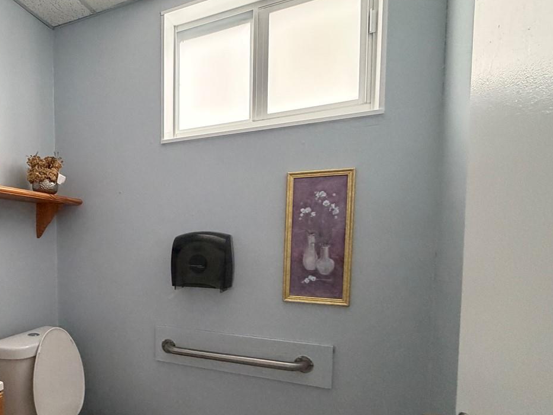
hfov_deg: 65.5
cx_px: 115
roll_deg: +0.0
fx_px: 383
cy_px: 262
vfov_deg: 56.1
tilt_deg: -2.8
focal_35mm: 24
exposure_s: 1/60
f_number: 2.2
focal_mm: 2.22
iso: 500
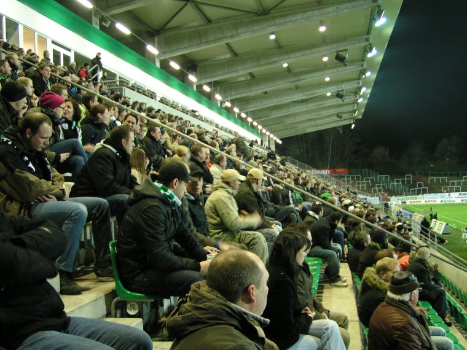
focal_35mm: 40
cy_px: 182
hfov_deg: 46.8
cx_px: 239
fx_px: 540
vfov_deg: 36.0
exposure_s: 1/15
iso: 200
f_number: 2.8
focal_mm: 5.8
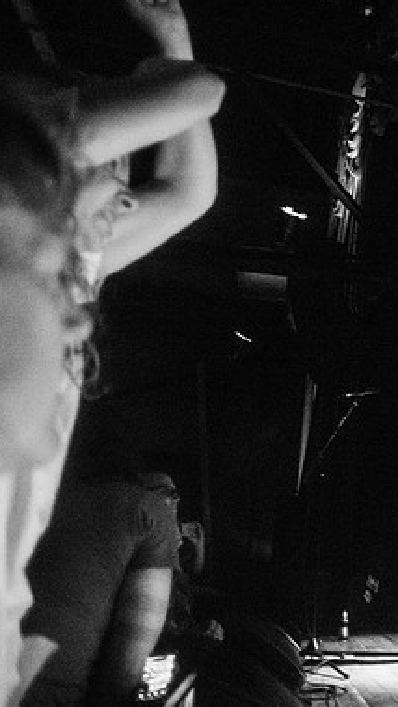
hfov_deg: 31.7
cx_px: 456
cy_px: 354
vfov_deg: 61.0
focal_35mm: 32
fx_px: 600
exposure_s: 1/100
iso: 6400
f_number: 2.8
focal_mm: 20
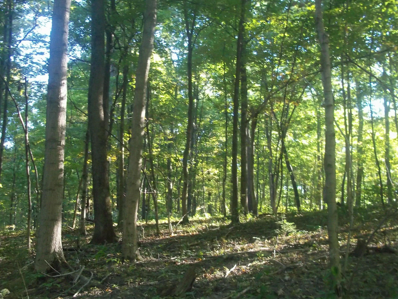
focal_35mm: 45
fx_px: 517
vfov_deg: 32.2
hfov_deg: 42.1
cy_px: 143
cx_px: 195
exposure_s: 1/50
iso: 320
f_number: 3.1
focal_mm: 6.5
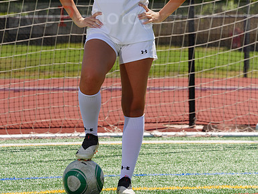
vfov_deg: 3.7
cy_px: 12
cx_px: 129
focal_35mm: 398
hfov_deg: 5.0
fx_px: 2966
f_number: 13
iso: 200
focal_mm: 274
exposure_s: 1/250
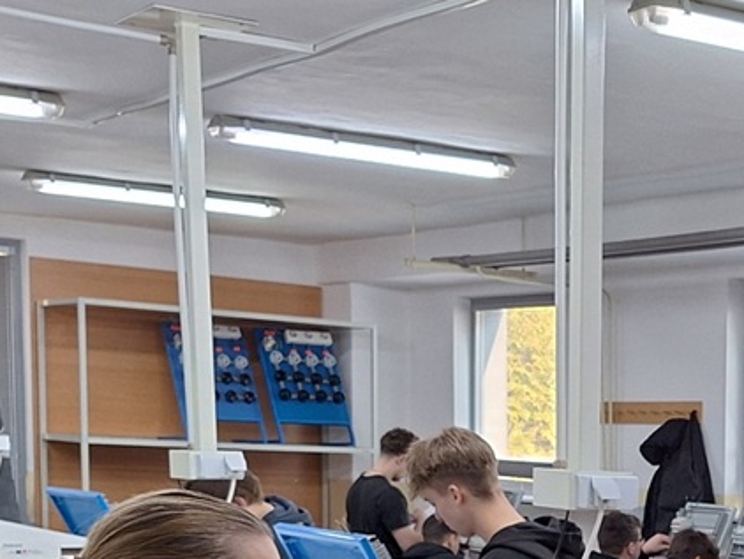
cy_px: 703
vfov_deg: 17.4
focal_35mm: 80
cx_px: 864
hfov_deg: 22.7
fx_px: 1720
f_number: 1.8
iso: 100
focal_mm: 5.54
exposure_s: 1/50
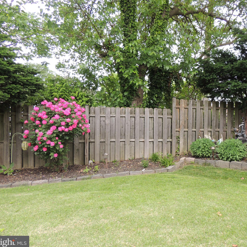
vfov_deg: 55.6
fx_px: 234
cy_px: 123
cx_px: 157
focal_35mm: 29
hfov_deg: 54.9
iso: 100
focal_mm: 4.3
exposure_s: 1/200
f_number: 3
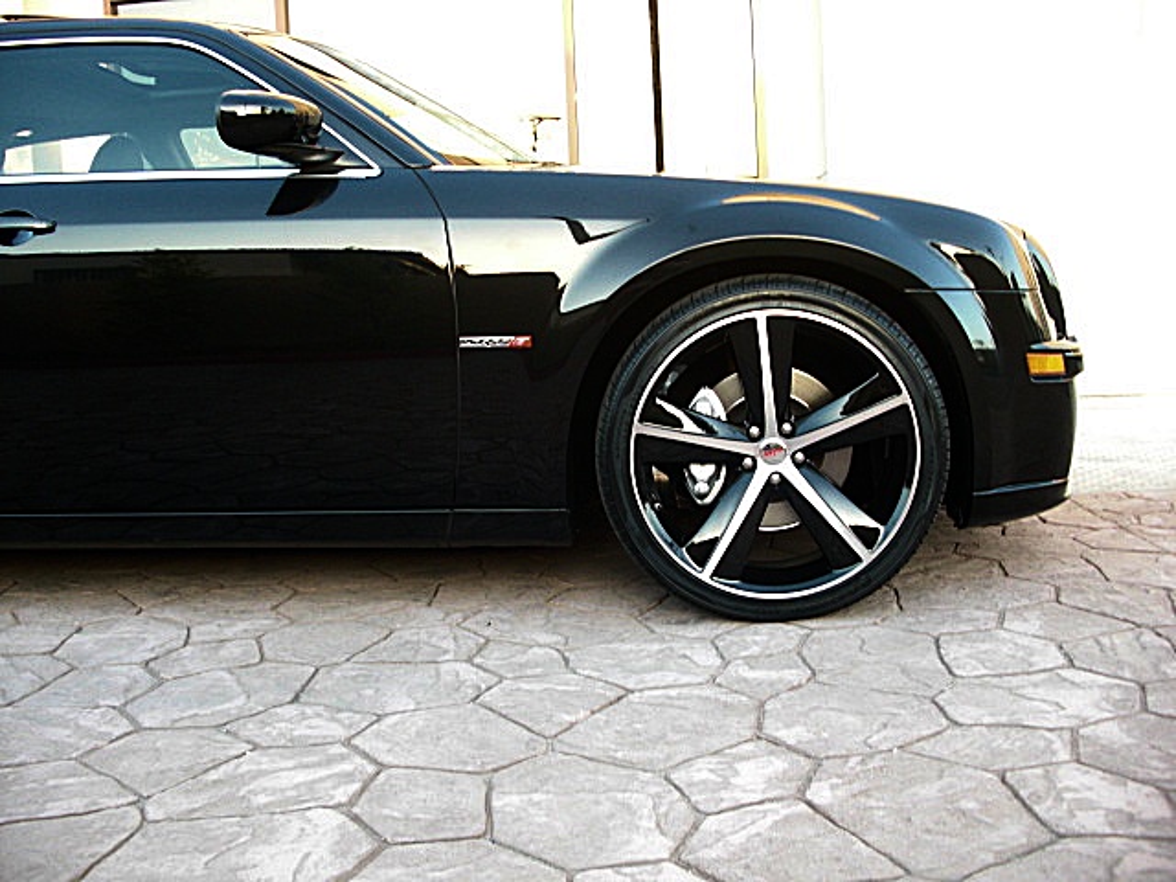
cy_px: 441
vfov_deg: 39.7
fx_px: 1223
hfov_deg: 51.4
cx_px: 588
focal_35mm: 36
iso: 200
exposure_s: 1/60
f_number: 2.8
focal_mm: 6.3
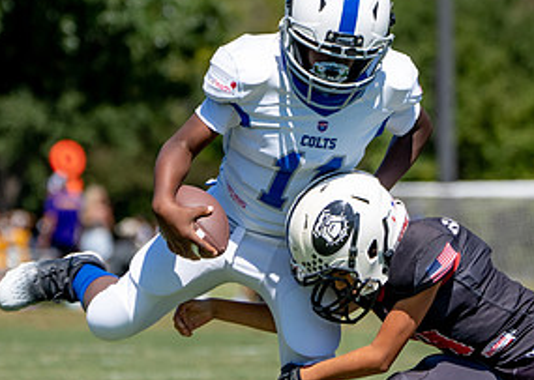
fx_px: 9682
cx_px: 264
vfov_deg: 2.3
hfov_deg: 3.2
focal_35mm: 639
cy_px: 253
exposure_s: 1/1250
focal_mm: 224
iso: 250
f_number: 5.6
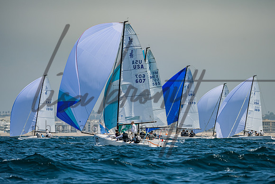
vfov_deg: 3.4
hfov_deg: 5.1
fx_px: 3075
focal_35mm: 402
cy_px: 109
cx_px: 145
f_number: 6.3
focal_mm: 330
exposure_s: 1/2500
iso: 400
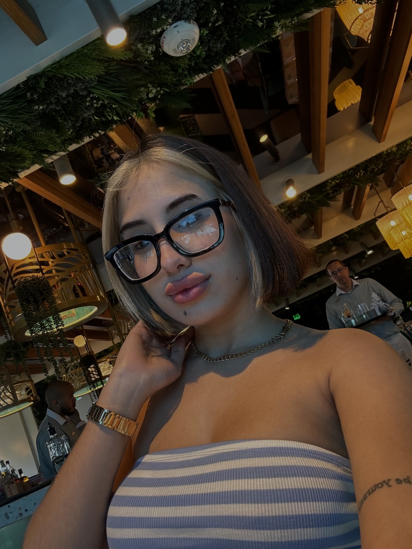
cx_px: 206
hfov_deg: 46.8
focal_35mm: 30
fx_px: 476
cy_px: 274
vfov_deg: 60.0
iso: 200
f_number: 1.9
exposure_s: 1/60
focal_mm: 2.69
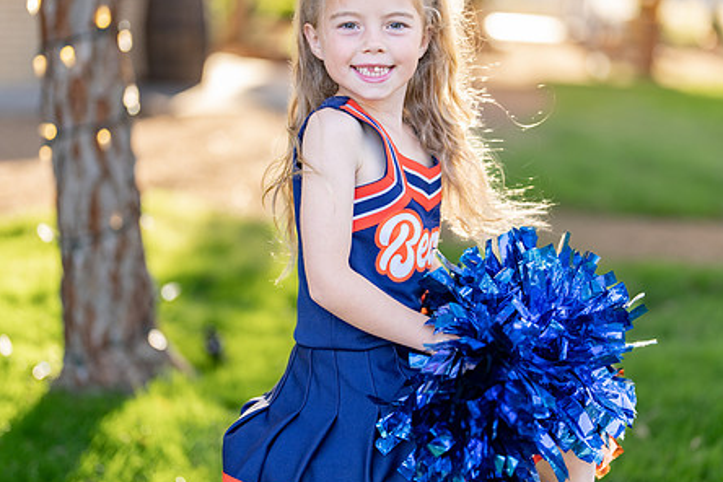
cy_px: 189
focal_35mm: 70
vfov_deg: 19.4
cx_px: 407
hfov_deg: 28.8
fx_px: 1406
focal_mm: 50
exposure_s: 1/640
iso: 100
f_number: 1.2
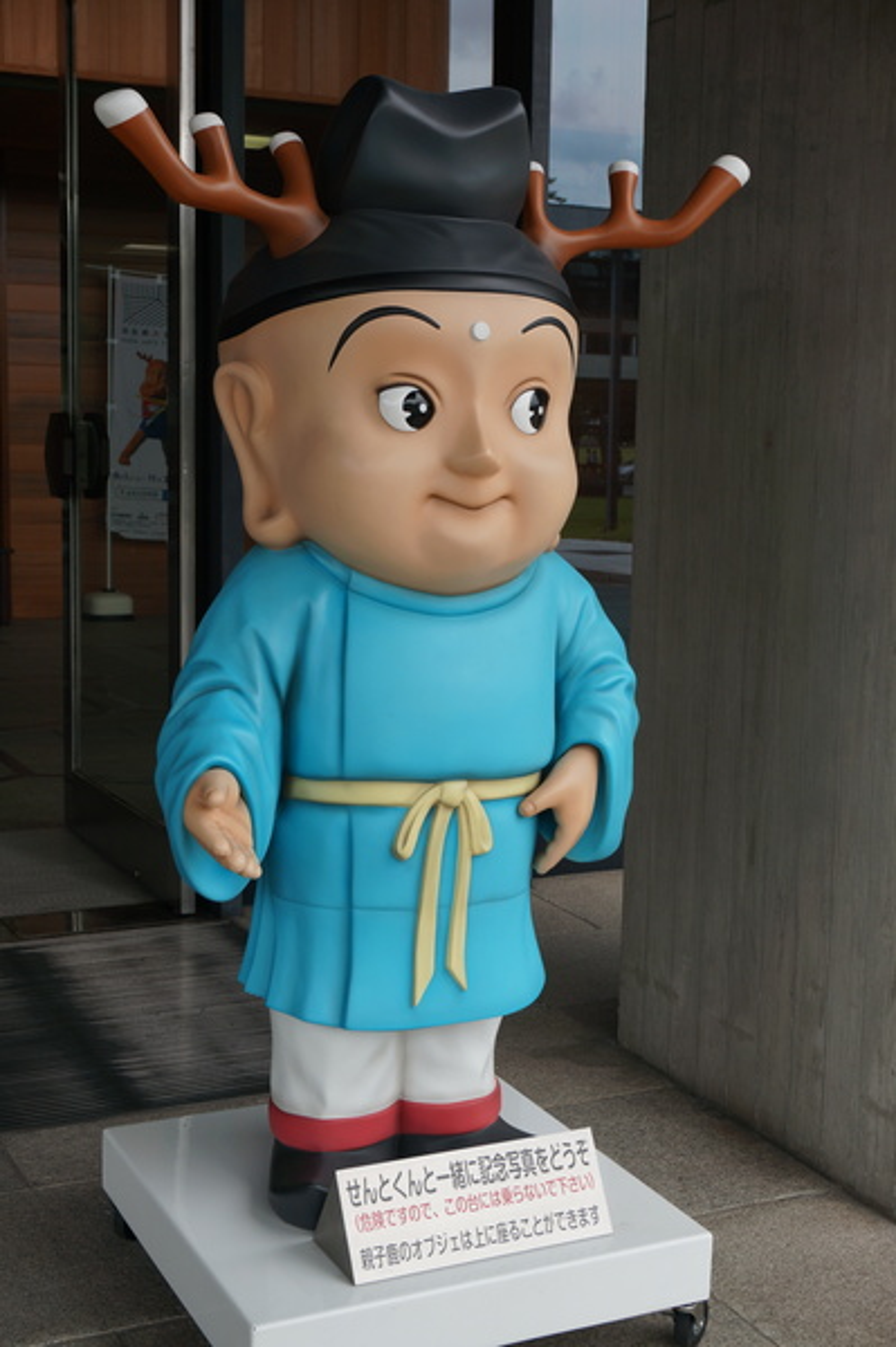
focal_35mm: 48
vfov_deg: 41.1
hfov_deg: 28.0
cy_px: 674
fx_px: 1795
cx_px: 448
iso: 100
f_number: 8
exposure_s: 1/125
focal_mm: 32
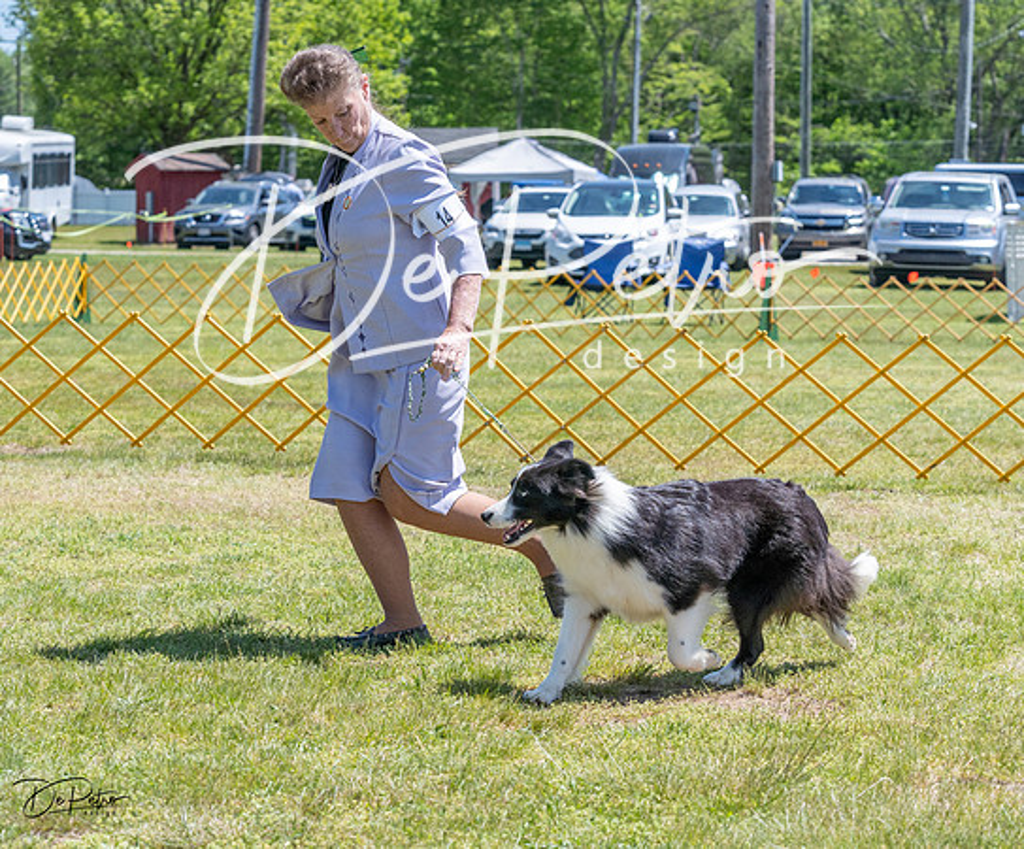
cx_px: 553
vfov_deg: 15.9
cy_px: 426
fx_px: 3038
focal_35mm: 99
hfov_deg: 19.1
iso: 800
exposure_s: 1/2500
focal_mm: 83
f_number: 6.3
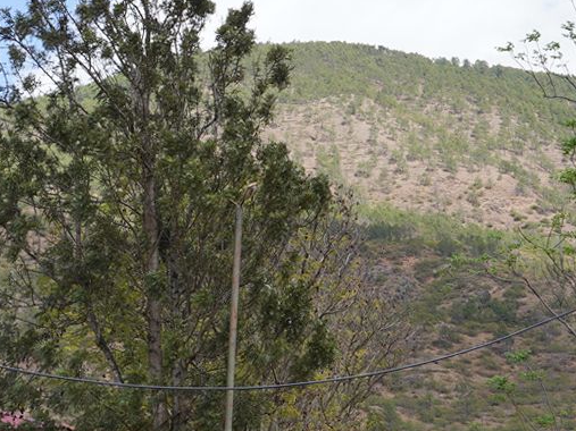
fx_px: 1514
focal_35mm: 91
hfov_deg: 20.9
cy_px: 326
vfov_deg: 16.1
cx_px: 6
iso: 100
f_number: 11
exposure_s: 1/100
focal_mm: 24
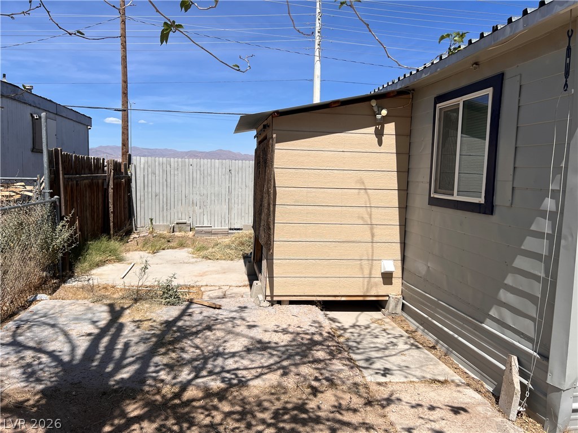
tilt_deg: -4.6
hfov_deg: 67.3
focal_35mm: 26
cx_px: 289
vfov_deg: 53.1
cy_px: 216
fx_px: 434
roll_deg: -2.2
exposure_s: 1/6993
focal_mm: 5.7
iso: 50
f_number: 1.5
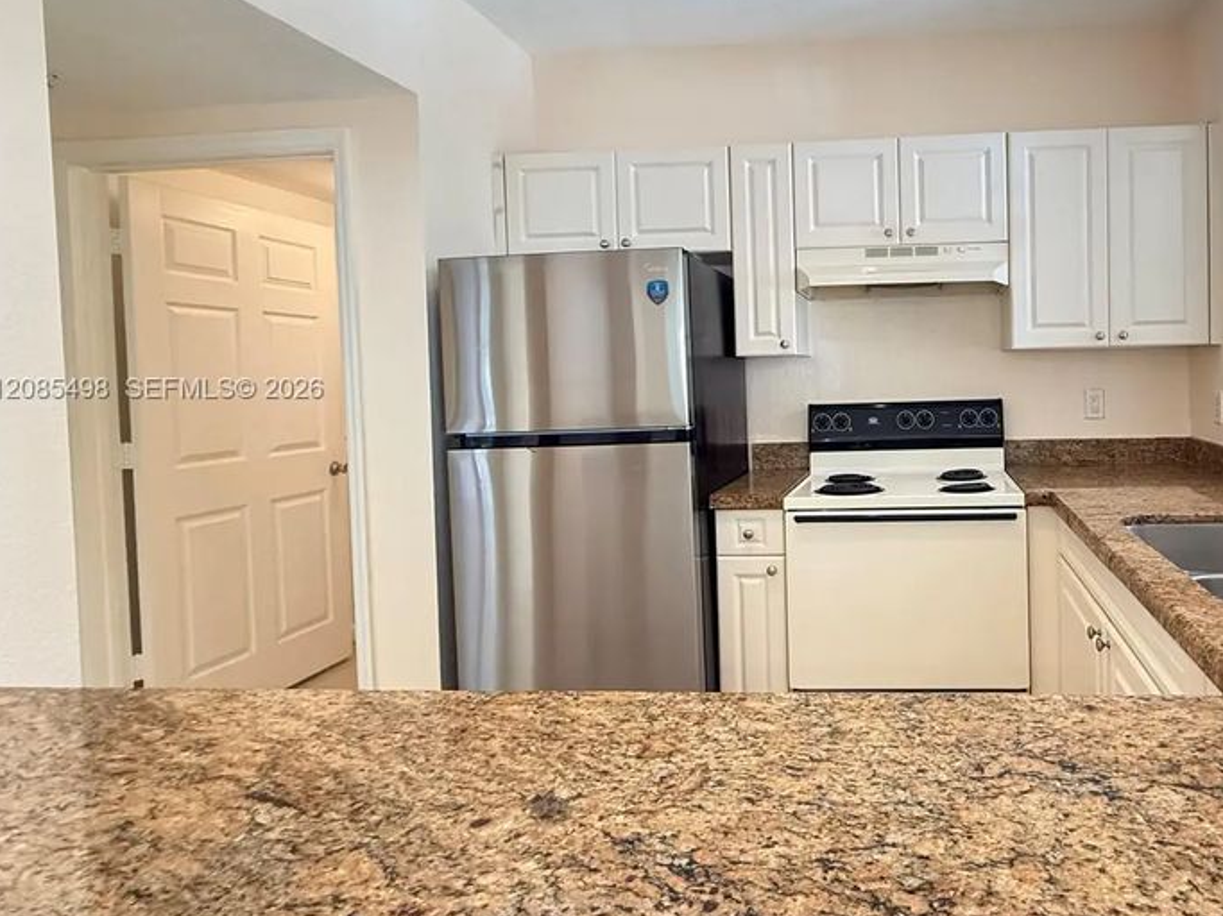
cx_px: 883
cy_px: 390
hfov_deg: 74.6
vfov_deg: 63.1
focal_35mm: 21
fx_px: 742
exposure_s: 1/60
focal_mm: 2.22
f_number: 2.2
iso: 640
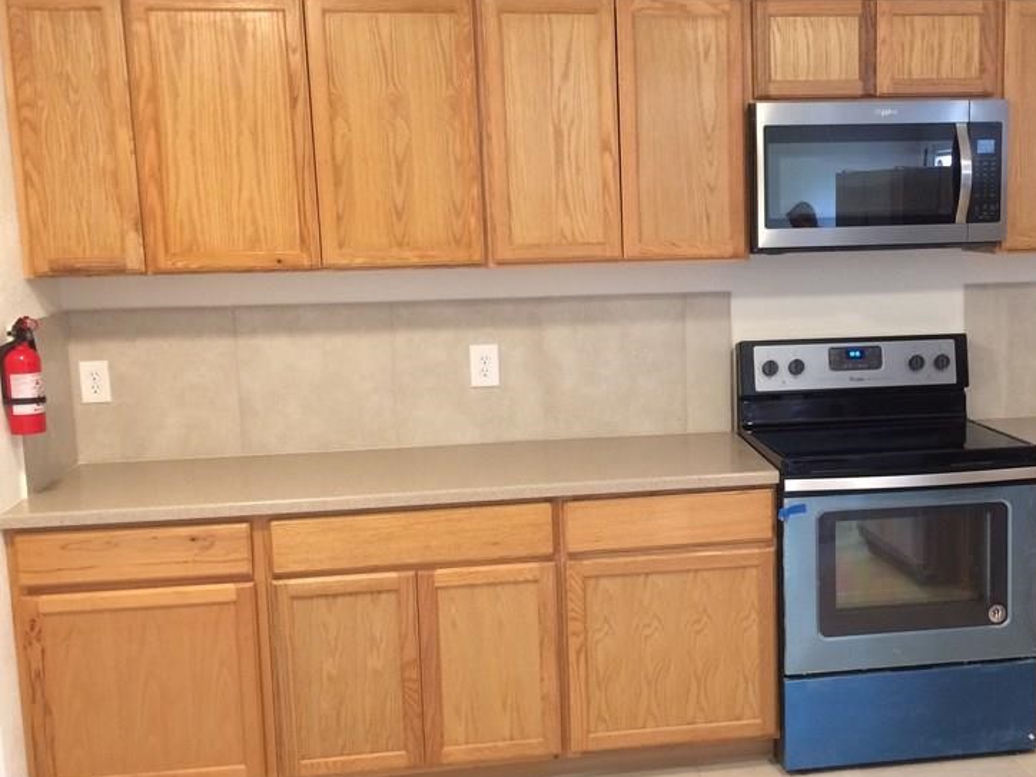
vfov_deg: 35.1
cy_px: 383
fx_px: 1227
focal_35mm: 41
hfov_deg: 44.9
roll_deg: +1.6
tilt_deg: -9.8
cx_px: 710
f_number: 2.2
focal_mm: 4.15
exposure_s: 1/30
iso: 125
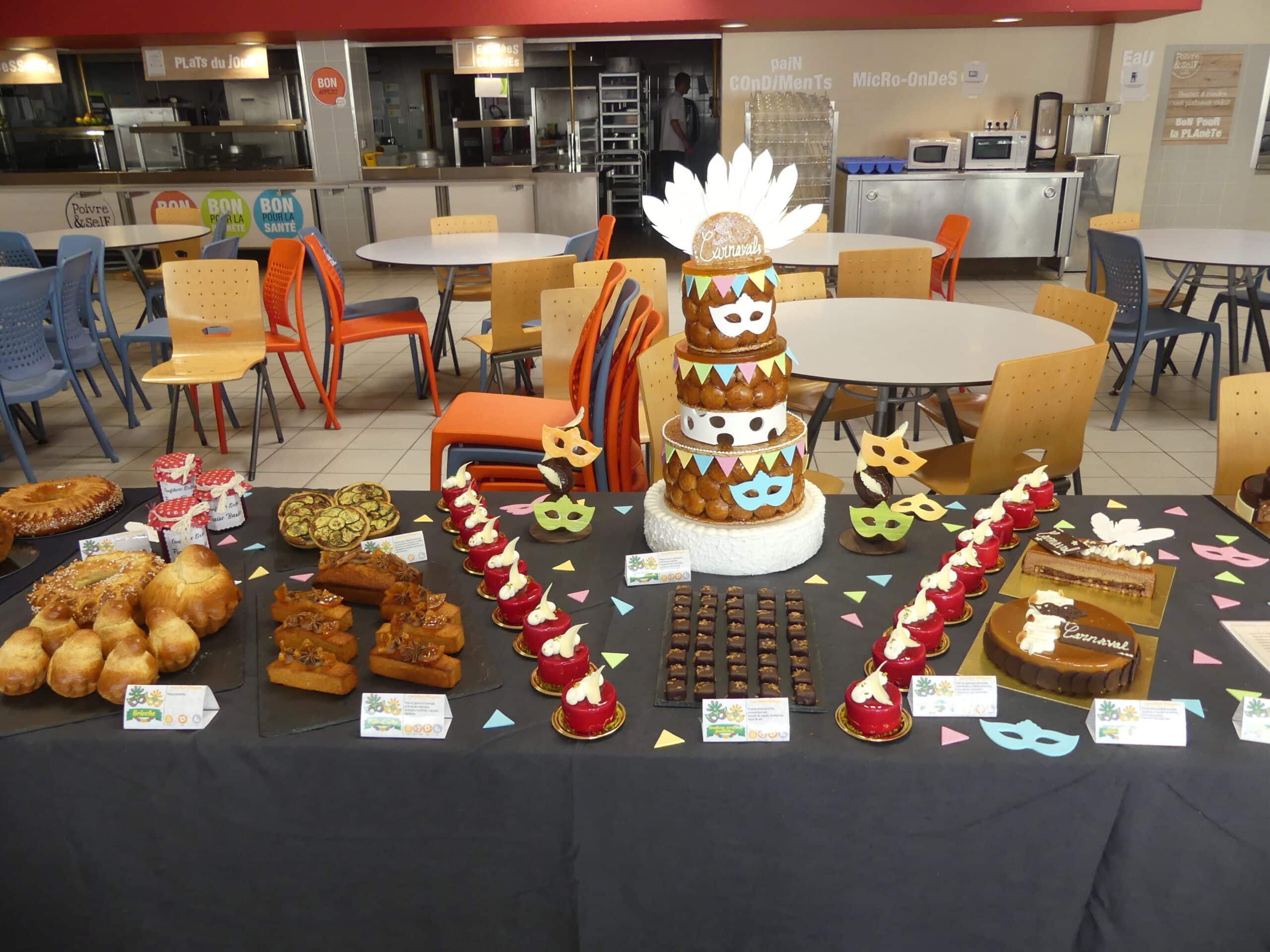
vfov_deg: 54.9
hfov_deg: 69.4
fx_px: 917
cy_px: 476
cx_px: 635
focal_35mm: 25
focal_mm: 4.5
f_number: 2.8
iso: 250
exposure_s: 1/60
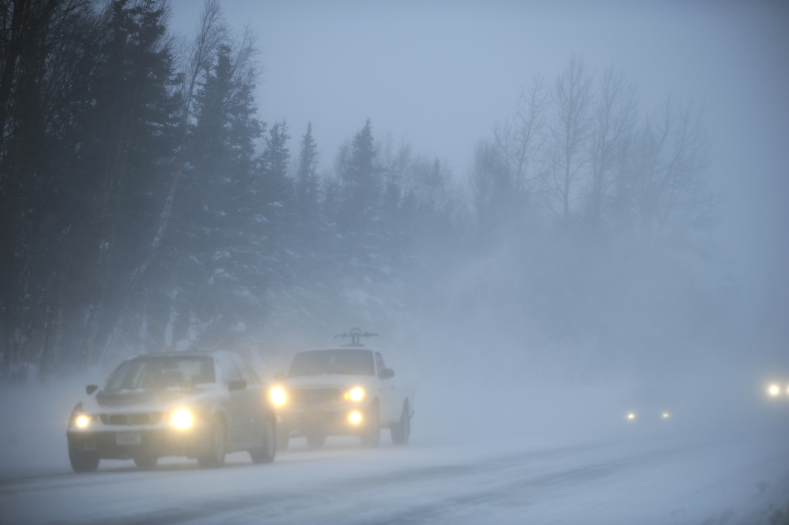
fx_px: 2957
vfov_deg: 10.1
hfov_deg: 15.2
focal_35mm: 135
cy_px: 262
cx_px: 394
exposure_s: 1/640
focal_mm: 135
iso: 640
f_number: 2.8
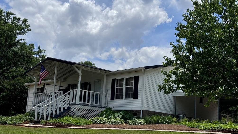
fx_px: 334
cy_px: 81
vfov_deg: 22.6
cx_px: 118
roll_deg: -4.0
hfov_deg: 39.2
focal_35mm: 53
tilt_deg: +8.8
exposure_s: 1/7937
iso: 80
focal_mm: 6.76
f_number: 1.78
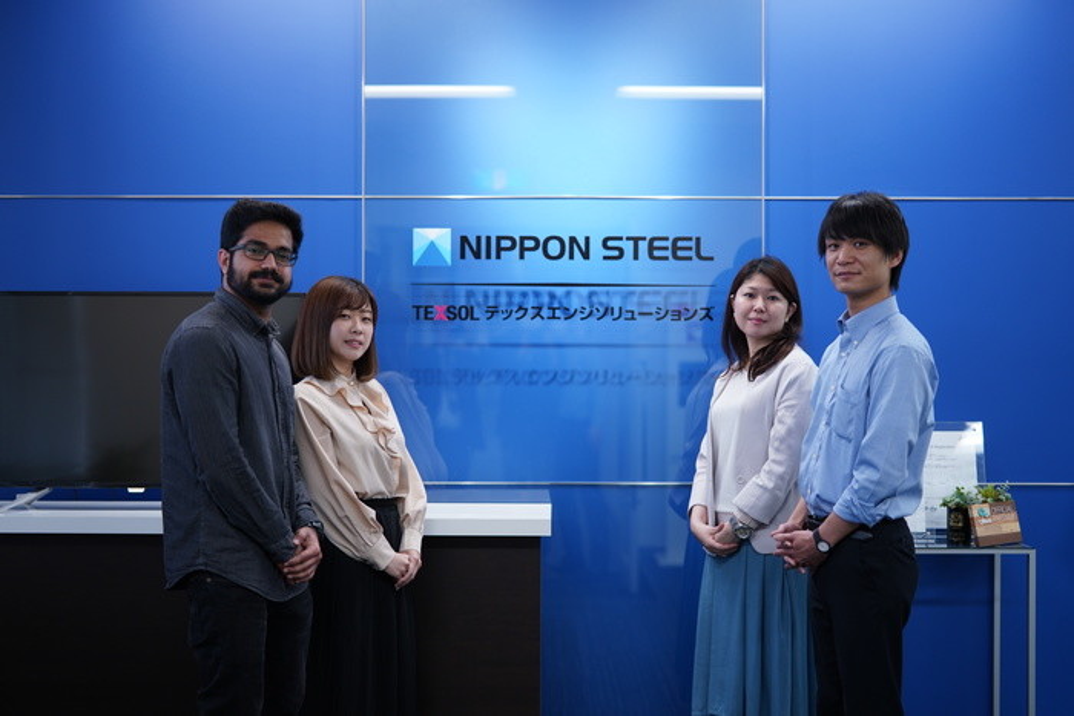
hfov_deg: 39.6
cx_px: 537
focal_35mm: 50
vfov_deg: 27.0
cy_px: 358
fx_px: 1492
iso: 250
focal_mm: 50
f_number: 1.4
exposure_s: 1/200
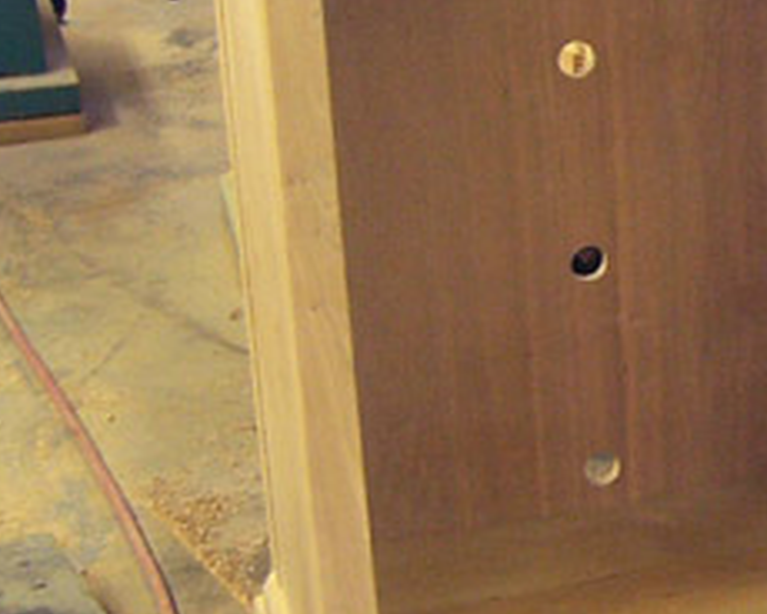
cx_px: 1014
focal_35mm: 101
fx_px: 2293
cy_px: 113
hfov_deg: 17.7
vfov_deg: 15.1
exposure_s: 1/8
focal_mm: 5.5
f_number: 3.4
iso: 140
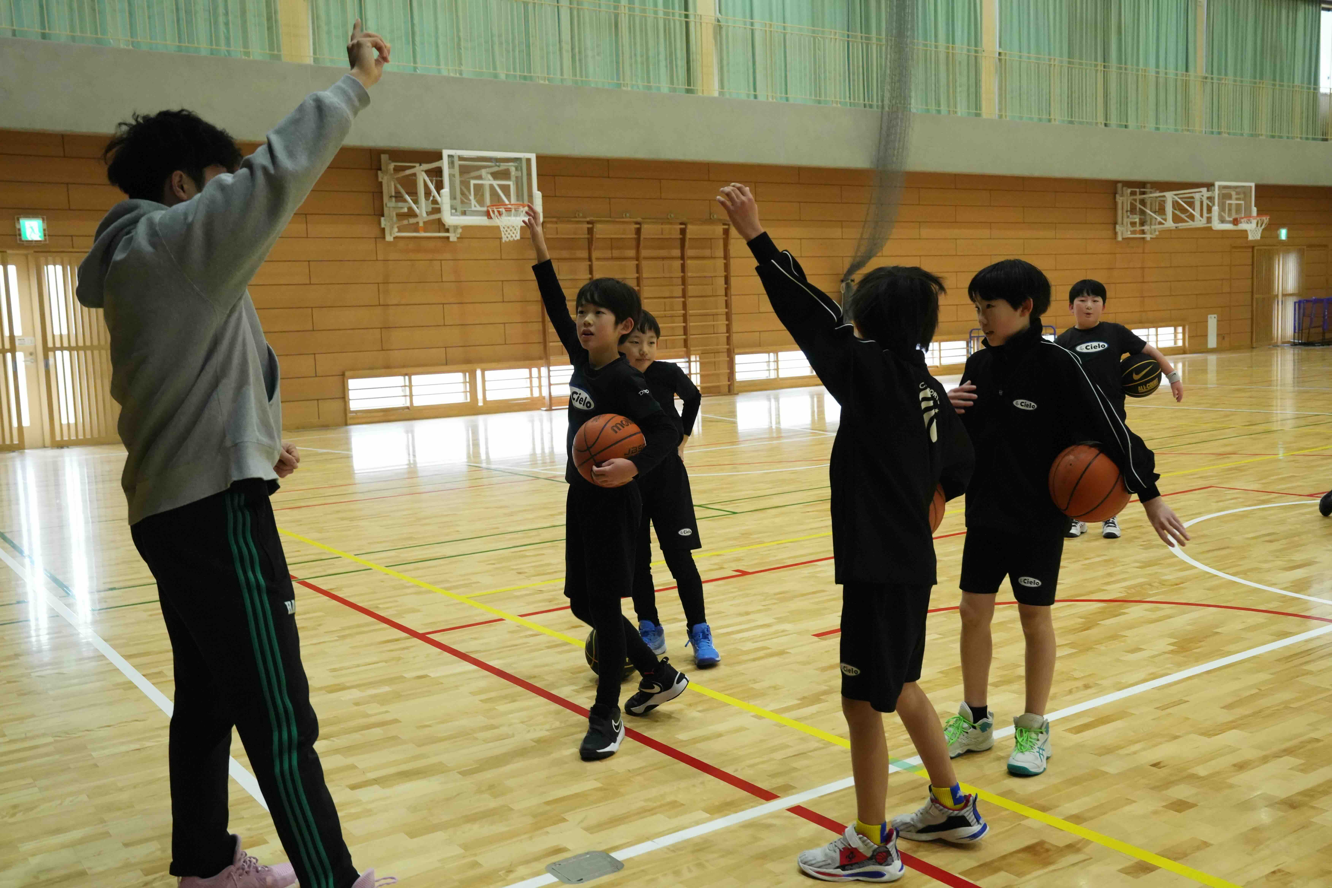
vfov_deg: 37.9
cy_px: 444
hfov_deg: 54.4
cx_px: 666
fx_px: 1295
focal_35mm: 35
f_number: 5.6
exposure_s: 1/200
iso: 10000
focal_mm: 35
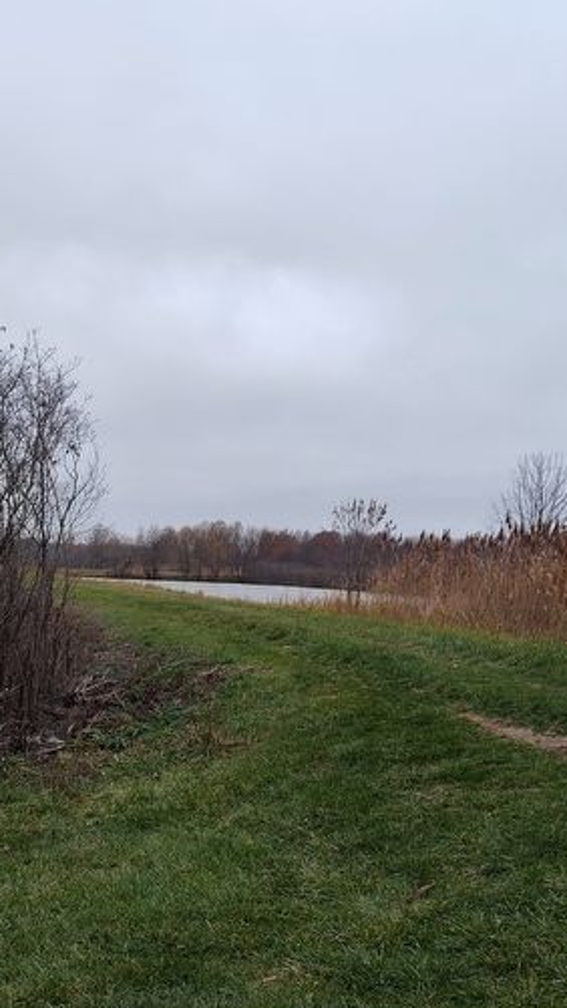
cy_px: 569
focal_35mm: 40
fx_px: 1069
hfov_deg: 29.7
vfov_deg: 50.3
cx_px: 273
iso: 211
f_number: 1.8
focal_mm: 5.56
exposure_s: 1/120
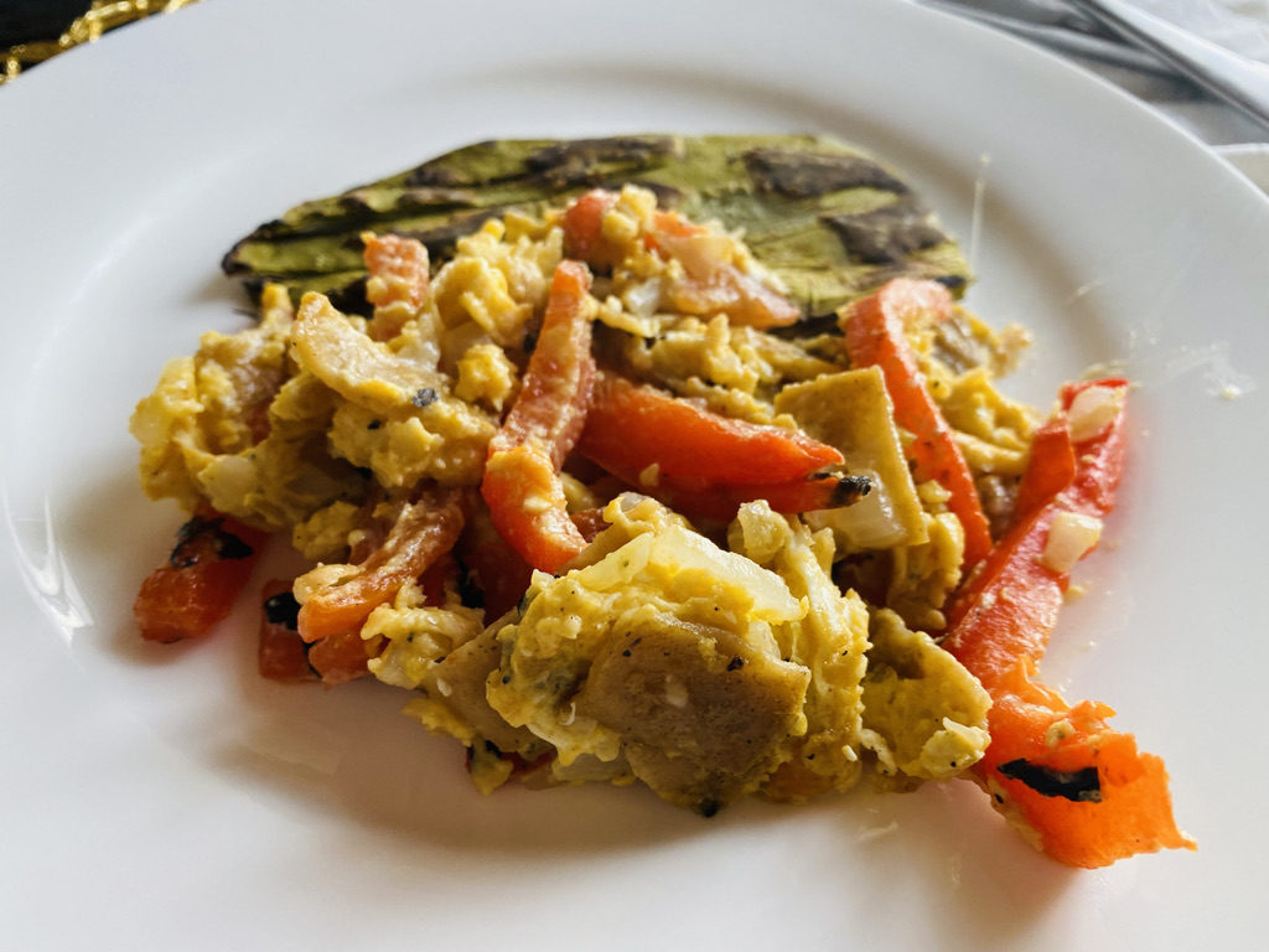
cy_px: 476
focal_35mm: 26
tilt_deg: -48.6
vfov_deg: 53.1
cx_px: 634
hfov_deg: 67.3
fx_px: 953
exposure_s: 1/121
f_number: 1.8
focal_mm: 4.25
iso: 125
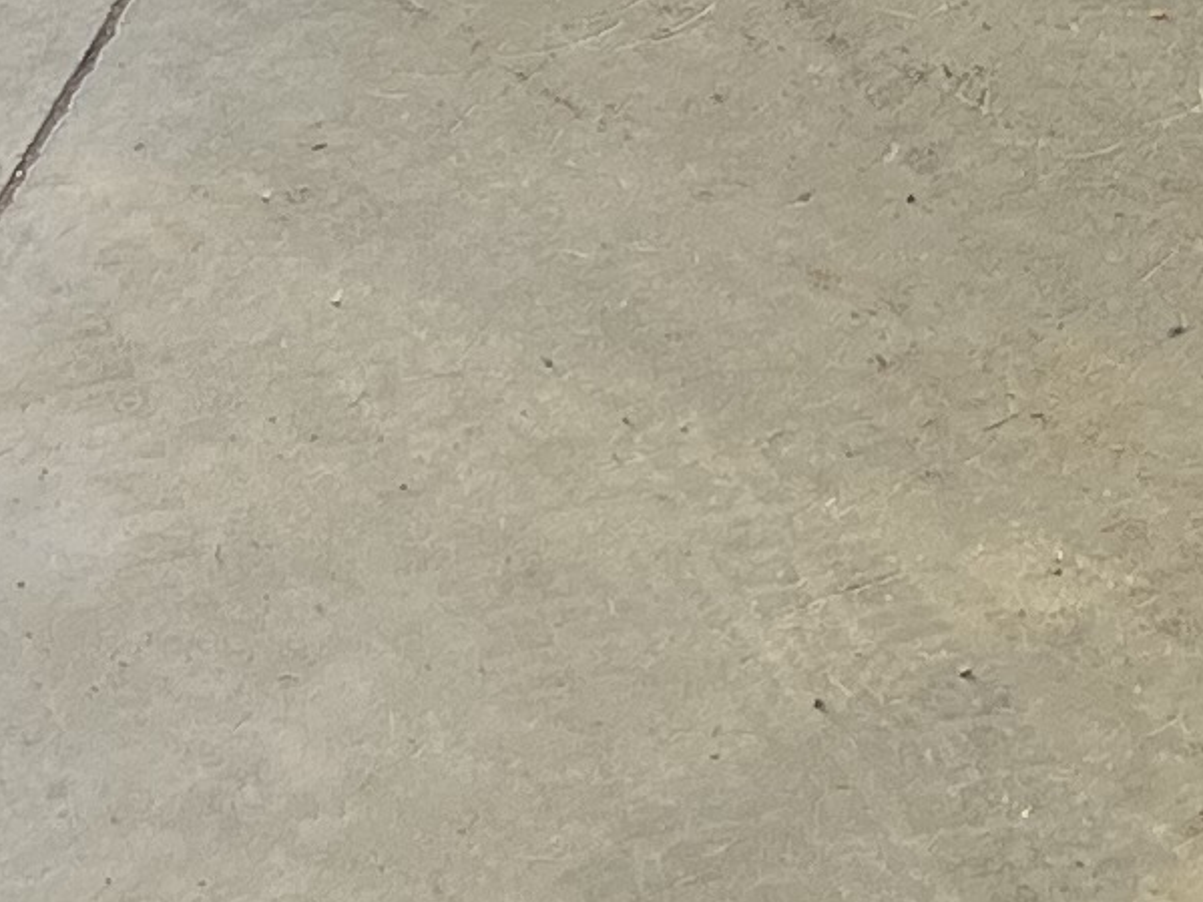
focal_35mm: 175
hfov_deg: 10.3
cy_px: -1631
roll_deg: +1.4
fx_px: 6081
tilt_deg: -18.7
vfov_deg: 7.6
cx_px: 2529
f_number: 1.5
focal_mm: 5.7
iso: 32
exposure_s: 1/120
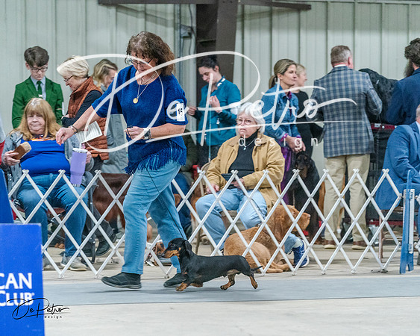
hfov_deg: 12.9
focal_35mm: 150
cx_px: 210
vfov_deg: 10.3
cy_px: 168
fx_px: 1861
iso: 6400
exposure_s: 1/200
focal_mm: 133
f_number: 3.5
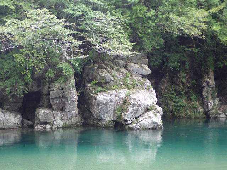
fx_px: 328
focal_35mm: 50
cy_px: 85
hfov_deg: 38.2
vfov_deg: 29.1
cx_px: 114
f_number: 3.2
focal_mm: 9
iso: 125
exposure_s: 1/100
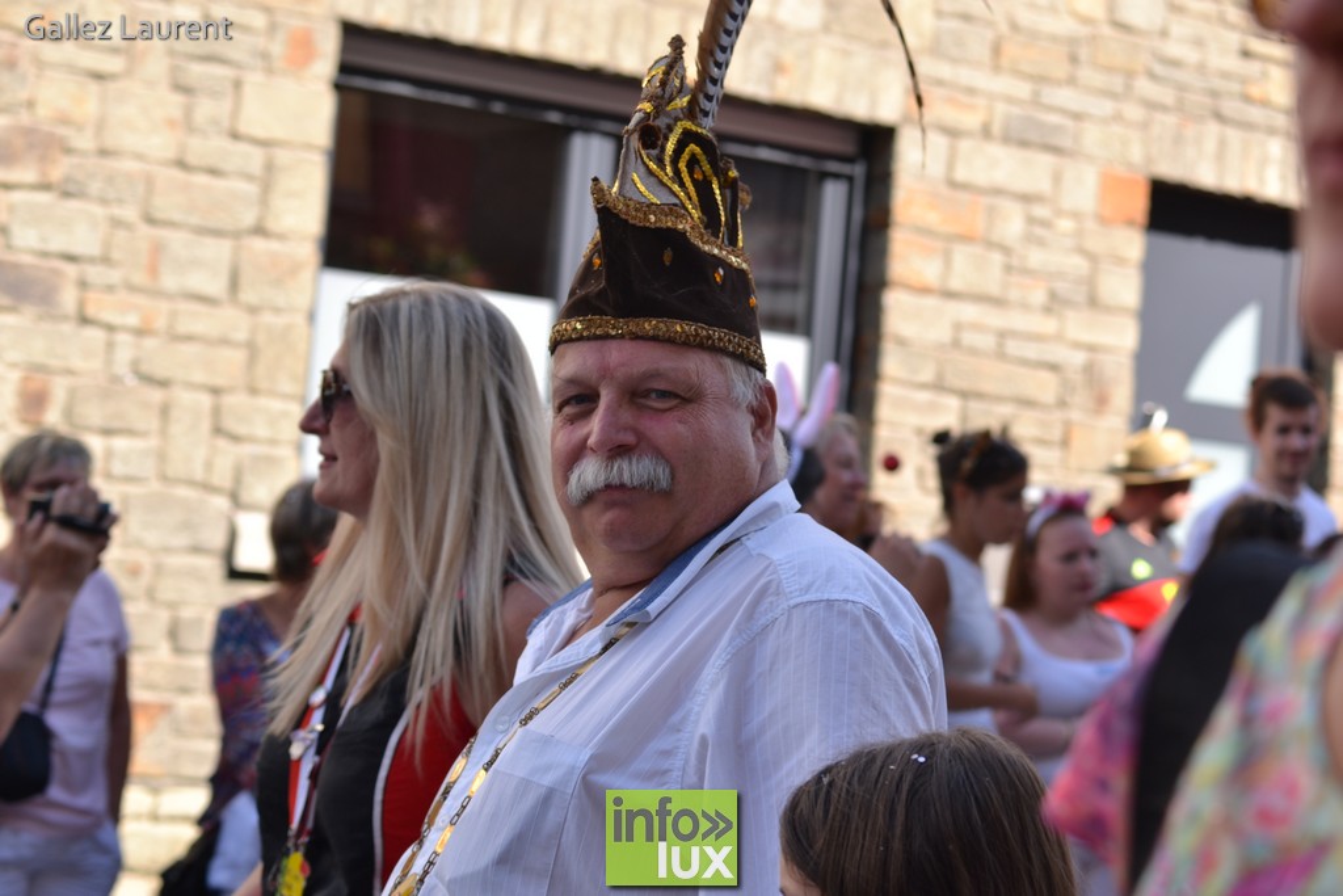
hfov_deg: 27.0
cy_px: 448
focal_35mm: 75
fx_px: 2798
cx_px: 672
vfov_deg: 18.2
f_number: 4.5
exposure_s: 1/250
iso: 100
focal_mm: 50
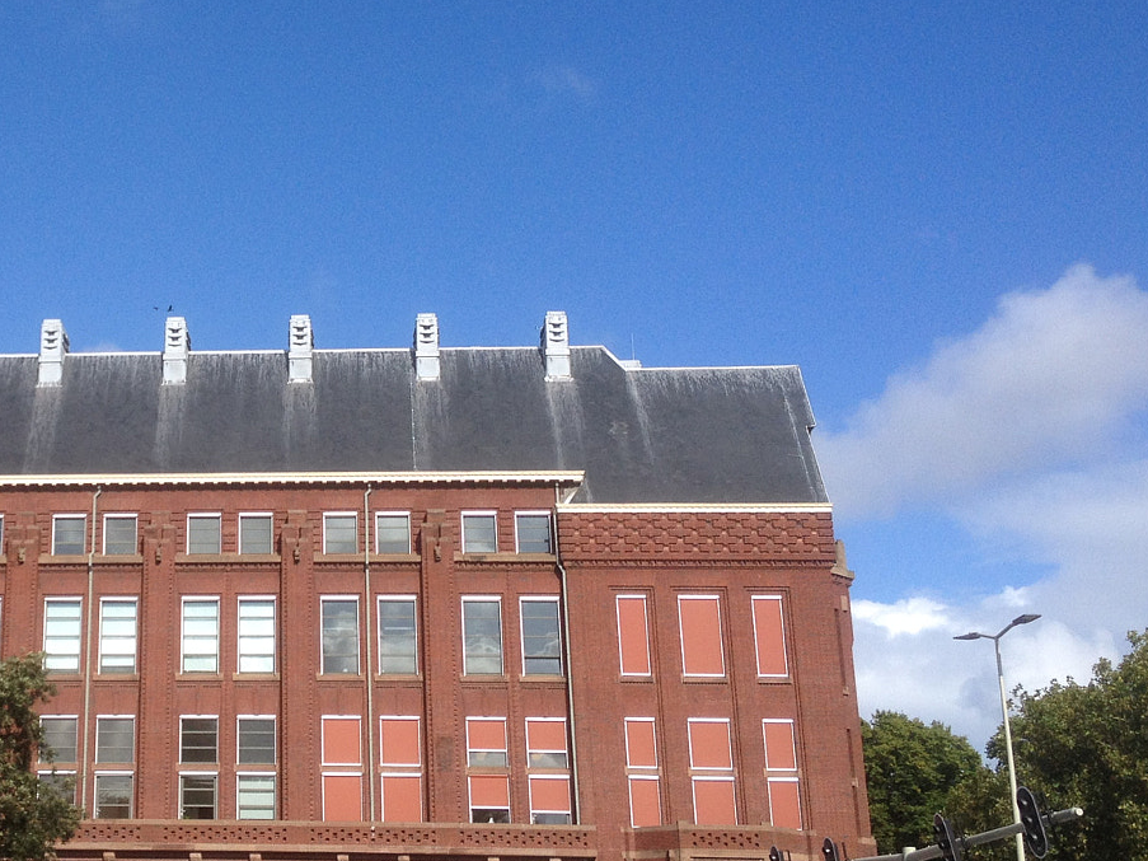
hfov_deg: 30.3
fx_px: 2056
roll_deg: -1.7
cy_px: 370
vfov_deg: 23.6
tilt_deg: +17.7
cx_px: 200
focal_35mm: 62
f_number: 2.4
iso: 50
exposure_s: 1/1842
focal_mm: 4.28
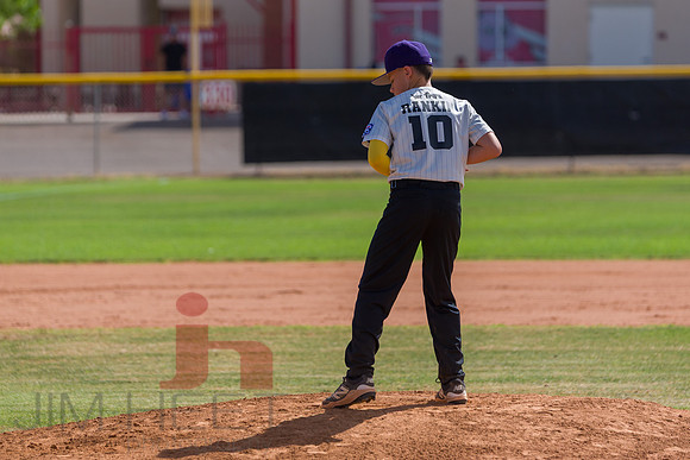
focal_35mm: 318
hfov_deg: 6.5
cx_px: 361
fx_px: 6101
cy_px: 227
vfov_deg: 4.3
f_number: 5.6
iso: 500
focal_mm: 280
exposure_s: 1/2000
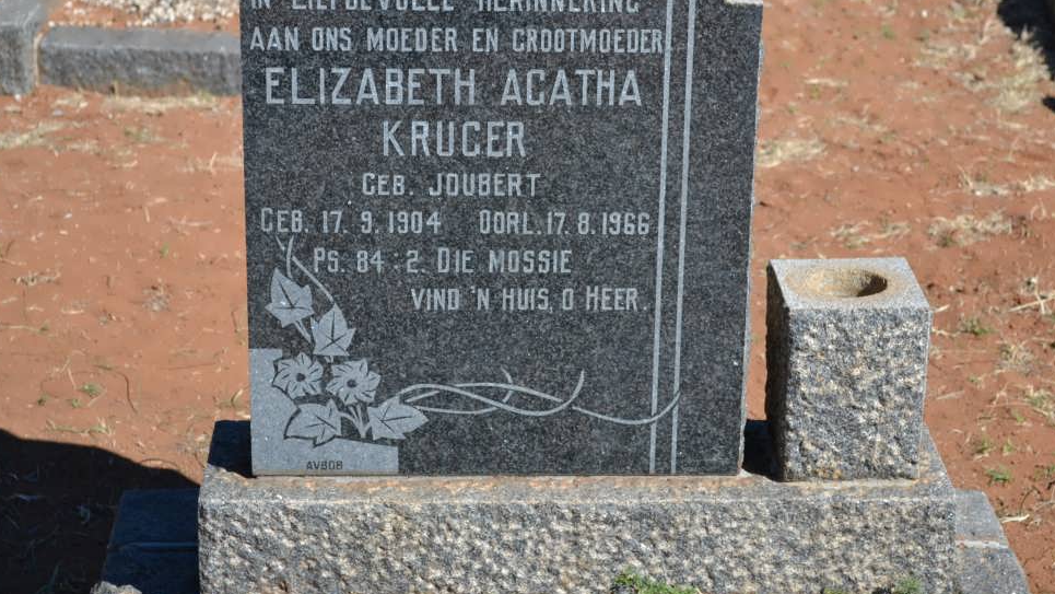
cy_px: 242
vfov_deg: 14.1
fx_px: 2406
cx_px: 536
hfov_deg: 24.7
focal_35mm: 86
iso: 110
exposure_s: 1/125
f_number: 5.6
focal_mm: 44
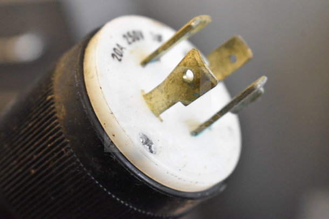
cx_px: 164
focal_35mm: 82
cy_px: 110
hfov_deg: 24.6
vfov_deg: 16.6
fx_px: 754
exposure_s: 1/200
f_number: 7.1
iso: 6400
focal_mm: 55
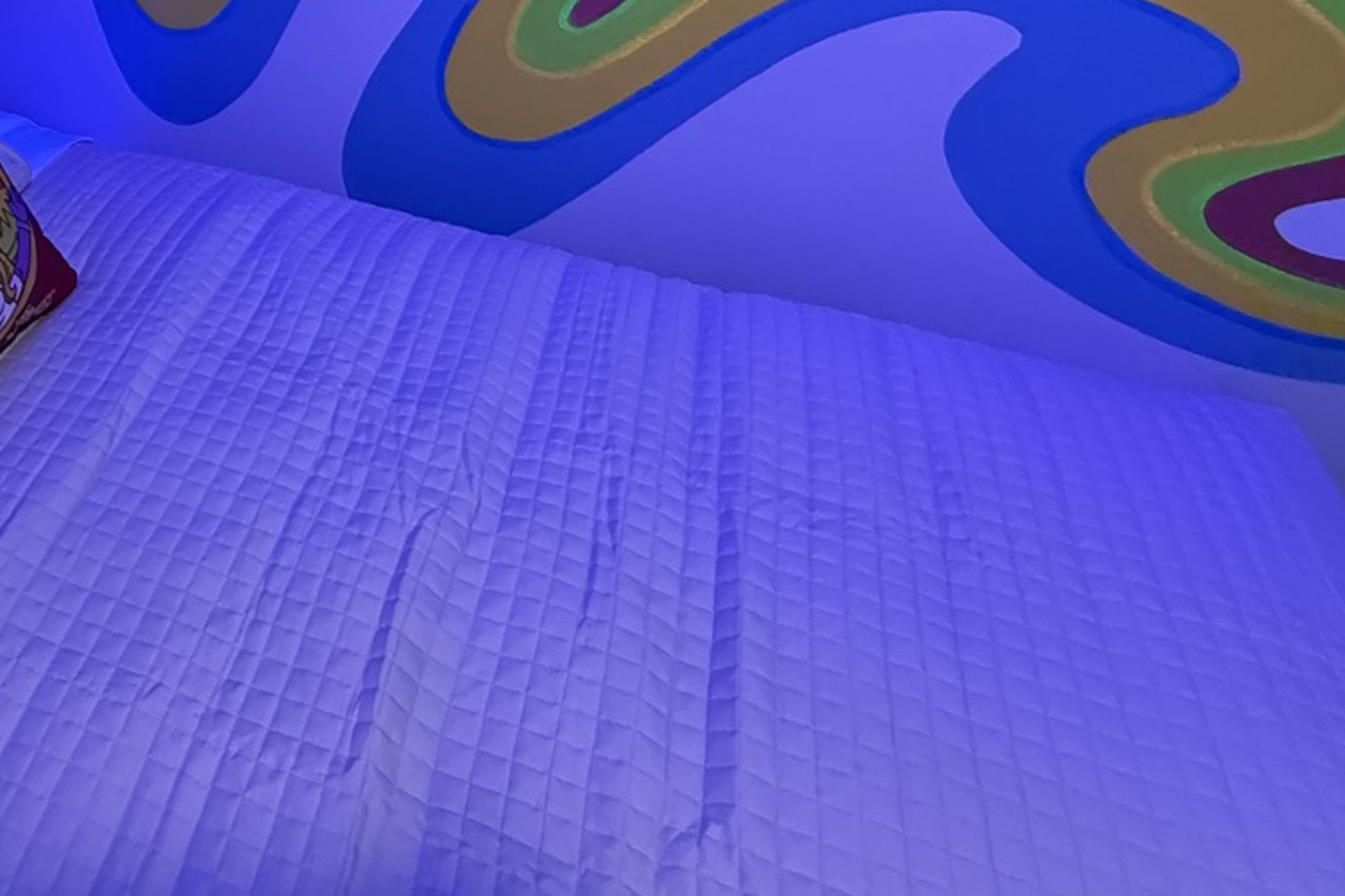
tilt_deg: -20.7
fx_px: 1158
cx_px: 256
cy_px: -52
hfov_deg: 55.7
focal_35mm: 31
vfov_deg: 36.7
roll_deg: +1.0
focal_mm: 2.22
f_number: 2.2
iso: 800
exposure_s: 1/60
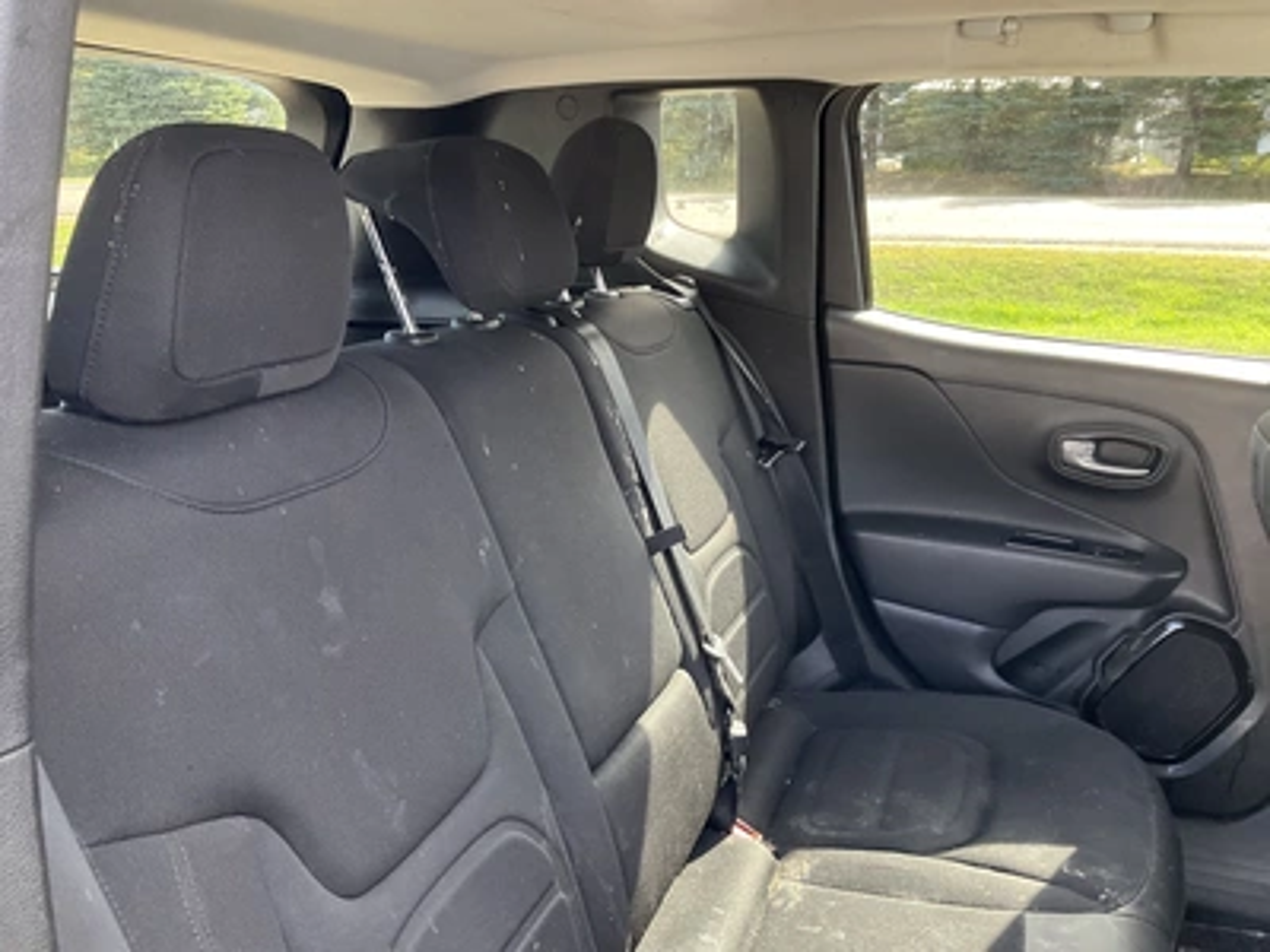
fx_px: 1064
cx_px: 635
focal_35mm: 29
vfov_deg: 48.2
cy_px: 476
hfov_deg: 61.7
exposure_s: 1/60
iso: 80
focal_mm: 3
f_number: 1.8
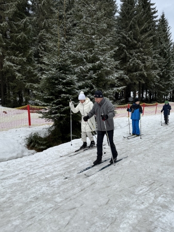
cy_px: 133
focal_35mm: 30
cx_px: 90
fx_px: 201
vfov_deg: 59.7
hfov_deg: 46.8
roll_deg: -1.3
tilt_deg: -10.3
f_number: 1.78
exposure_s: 1/2415
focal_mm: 6.86
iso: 80
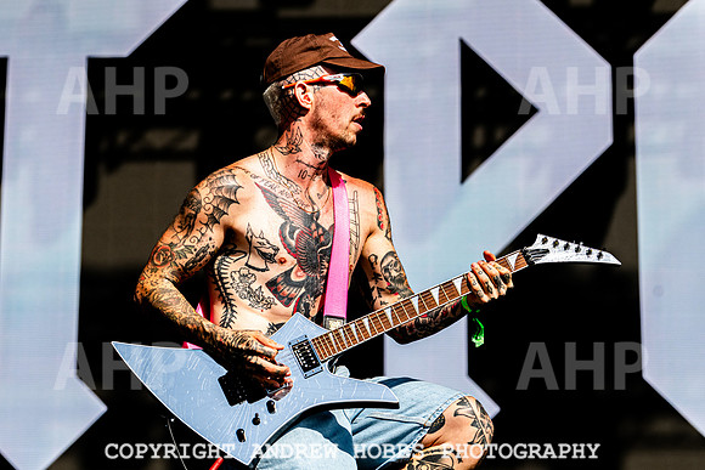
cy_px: 199
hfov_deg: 14.5
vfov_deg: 9.7
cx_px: 299
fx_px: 2778
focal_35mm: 142
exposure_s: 1/2500
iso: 320
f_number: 5.6
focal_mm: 112
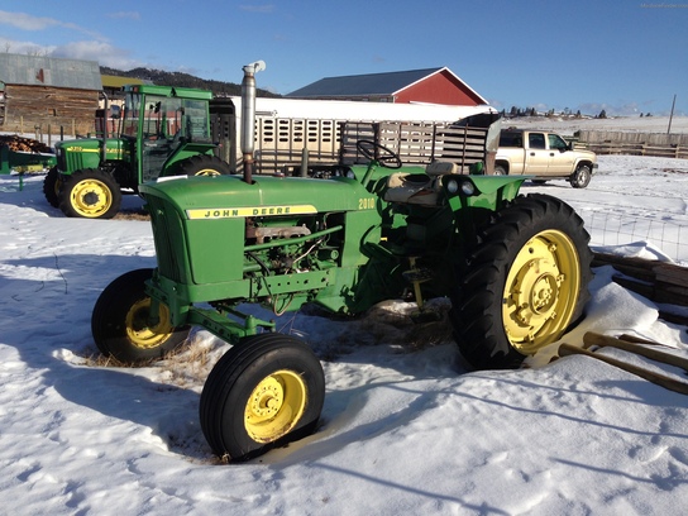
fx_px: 656
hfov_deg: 55.4
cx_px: 344
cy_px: 258
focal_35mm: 33
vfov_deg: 42.9
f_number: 2.4
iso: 50
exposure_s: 1/2088
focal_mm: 4.13
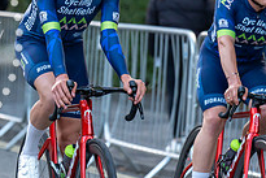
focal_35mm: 407
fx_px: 3009
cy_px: -32
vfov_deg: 3.4
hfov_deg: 5.1
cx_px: 103
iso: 1250
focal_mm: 144
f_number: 2.8
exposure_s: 1/1000
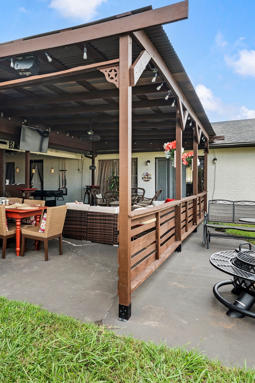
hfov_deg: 48.7
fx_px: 276
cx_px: 85
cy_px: 193
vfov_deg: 69.4
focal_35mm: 26
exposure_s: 1/2
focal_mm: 17
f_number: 10
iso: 125
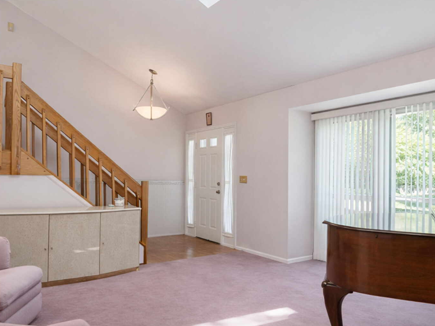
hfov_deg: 59.6
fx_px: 376
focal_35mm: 30
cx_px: 263
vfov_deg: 46.9
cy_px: 169
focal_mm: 16.5
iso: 64
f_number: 4.5
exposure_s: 1/40
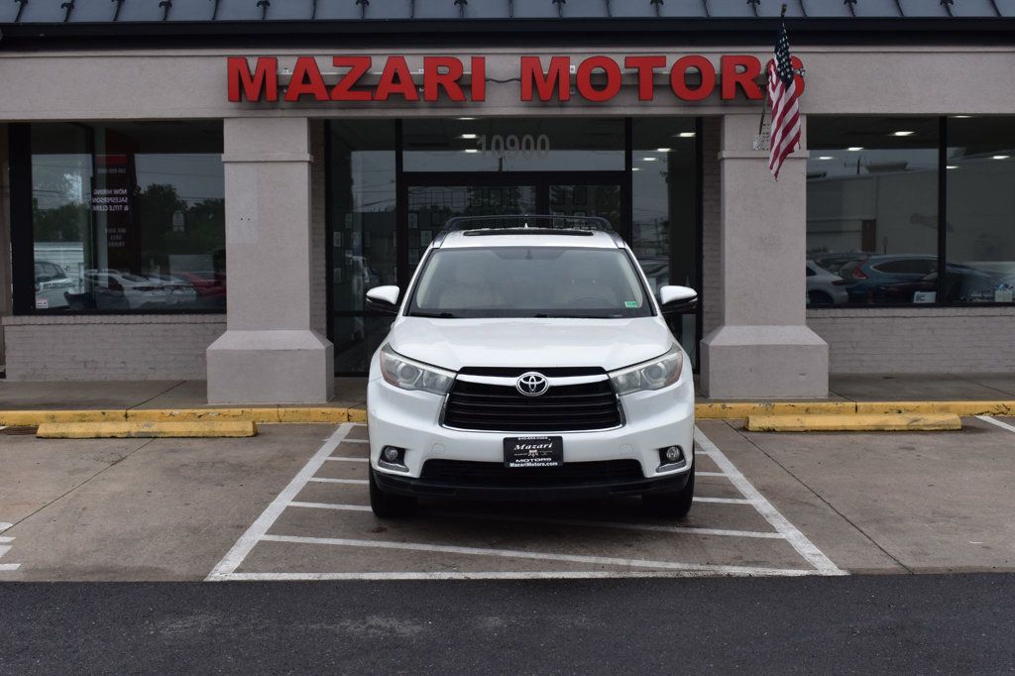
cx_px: 508
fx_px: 1311
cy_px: 338
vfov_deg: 28.9
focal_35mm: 46
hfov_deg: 42.3
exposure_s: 1/400
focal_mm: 31
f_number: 11
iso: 400
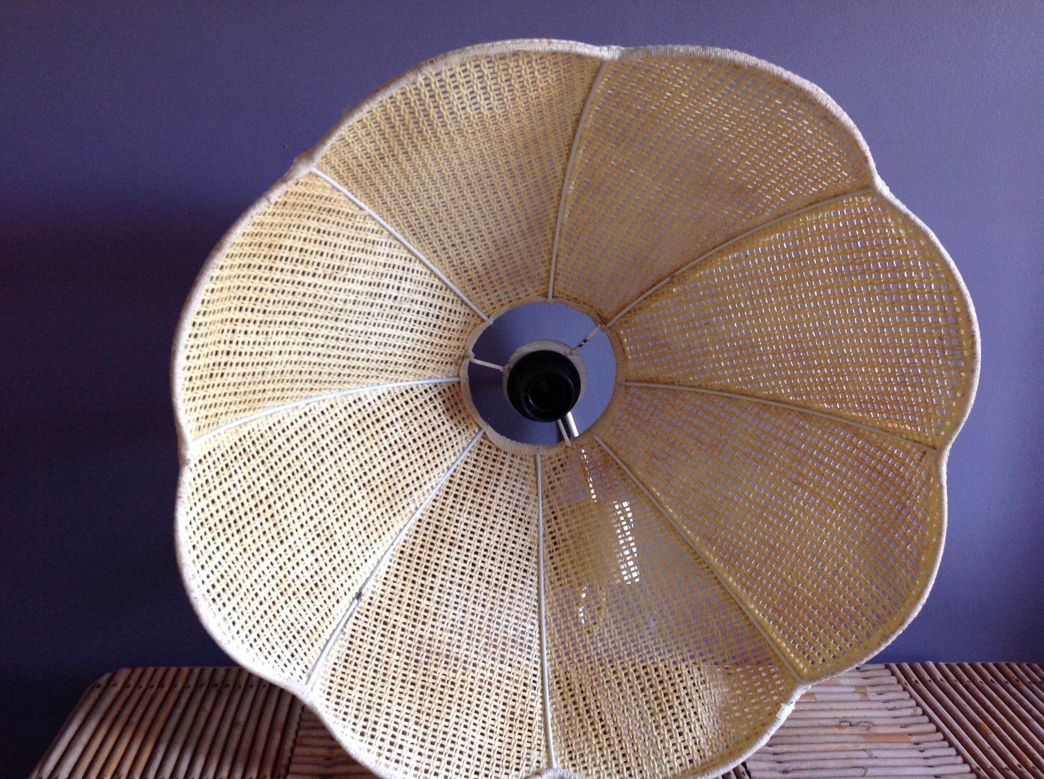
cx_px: 522
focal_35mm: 35
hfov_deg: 52.7
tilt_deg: -12.3
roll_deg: -1.5
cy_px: 390
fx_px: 1054
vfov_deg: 40.6
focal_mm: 4.28
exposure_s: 1/15
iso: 100
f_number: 2.4
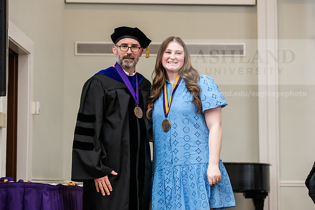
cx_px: 158
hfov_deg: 21.5
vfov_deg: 14.4
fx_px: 831
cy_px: 105
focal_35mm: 95
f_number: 4.5
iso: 1600
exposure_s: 1/200
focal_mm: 95
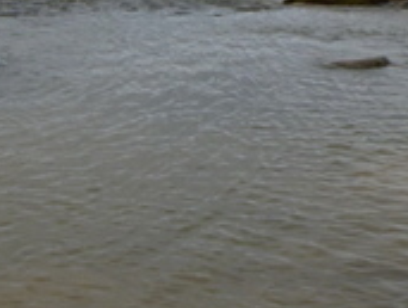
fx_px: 1158
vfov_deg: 14.9
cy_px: 17
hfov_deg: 17.6
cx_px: -231
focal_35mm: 98
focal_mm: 4.9
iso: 100
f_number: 3.3
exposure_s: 1/400
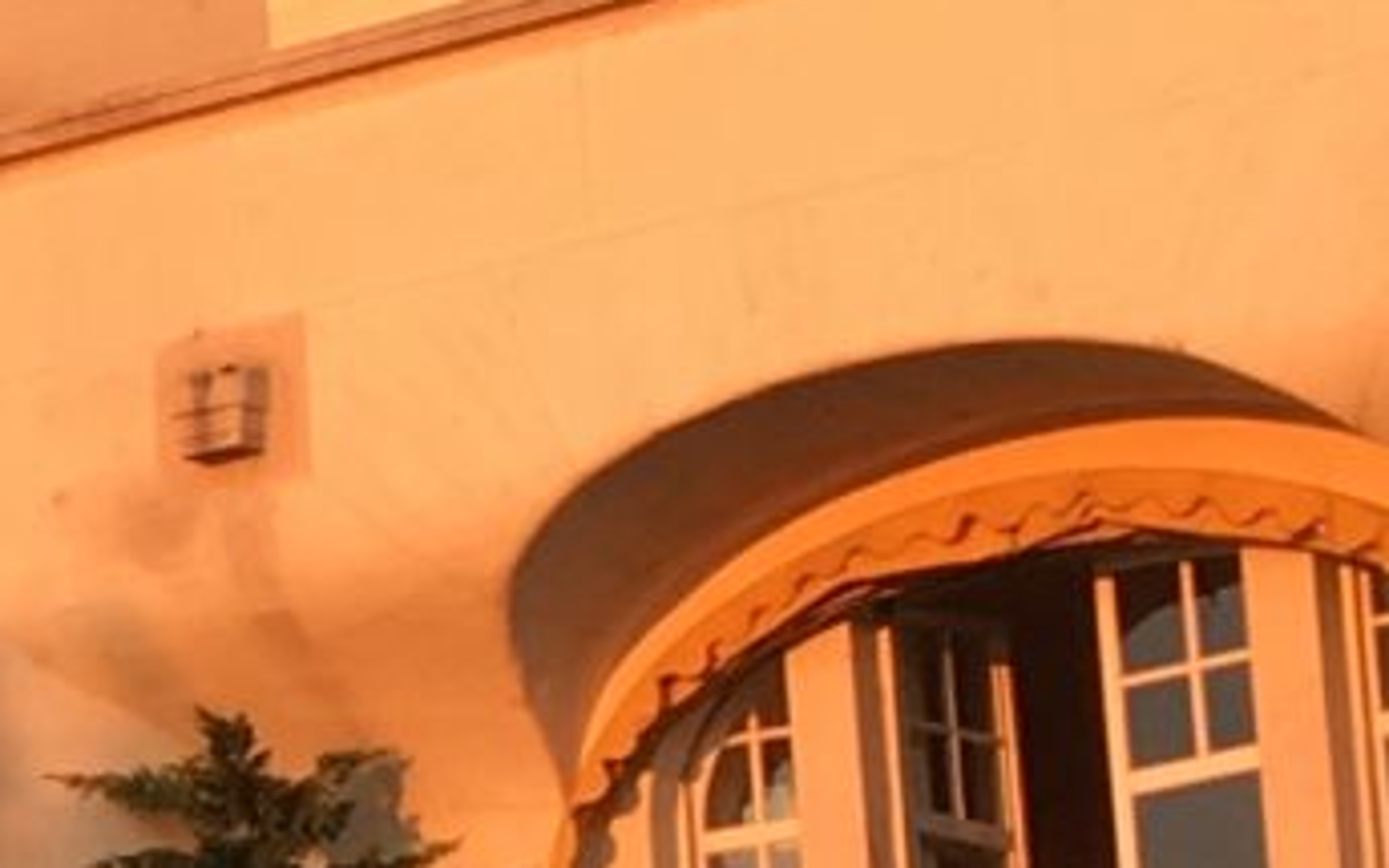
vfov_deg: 5.7
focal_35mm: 229
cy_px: 1013
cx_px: -2035
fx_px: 8669
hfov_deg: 8.3
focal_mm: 4.15
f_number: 2.2
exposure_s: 1/175
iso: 25
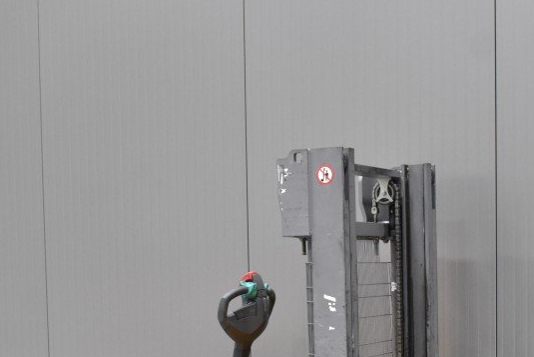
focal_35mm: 74
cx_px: 386
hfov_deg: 27.0
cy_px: 380
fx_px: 1098
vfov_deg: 17.9
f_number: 5
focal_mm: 22
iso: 1600
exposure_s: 1/30
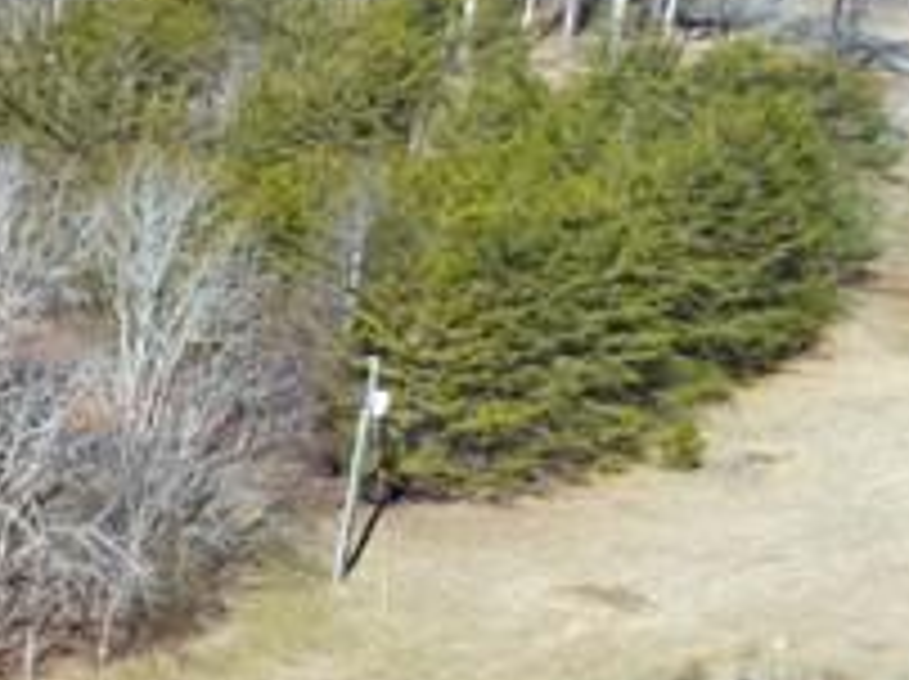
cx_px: -1107
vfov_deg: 11.2
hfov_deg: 12.5
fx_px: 3462
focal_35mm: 132
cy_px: 432
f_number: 2.2
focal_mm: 4.7
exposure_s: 1/60
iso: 100
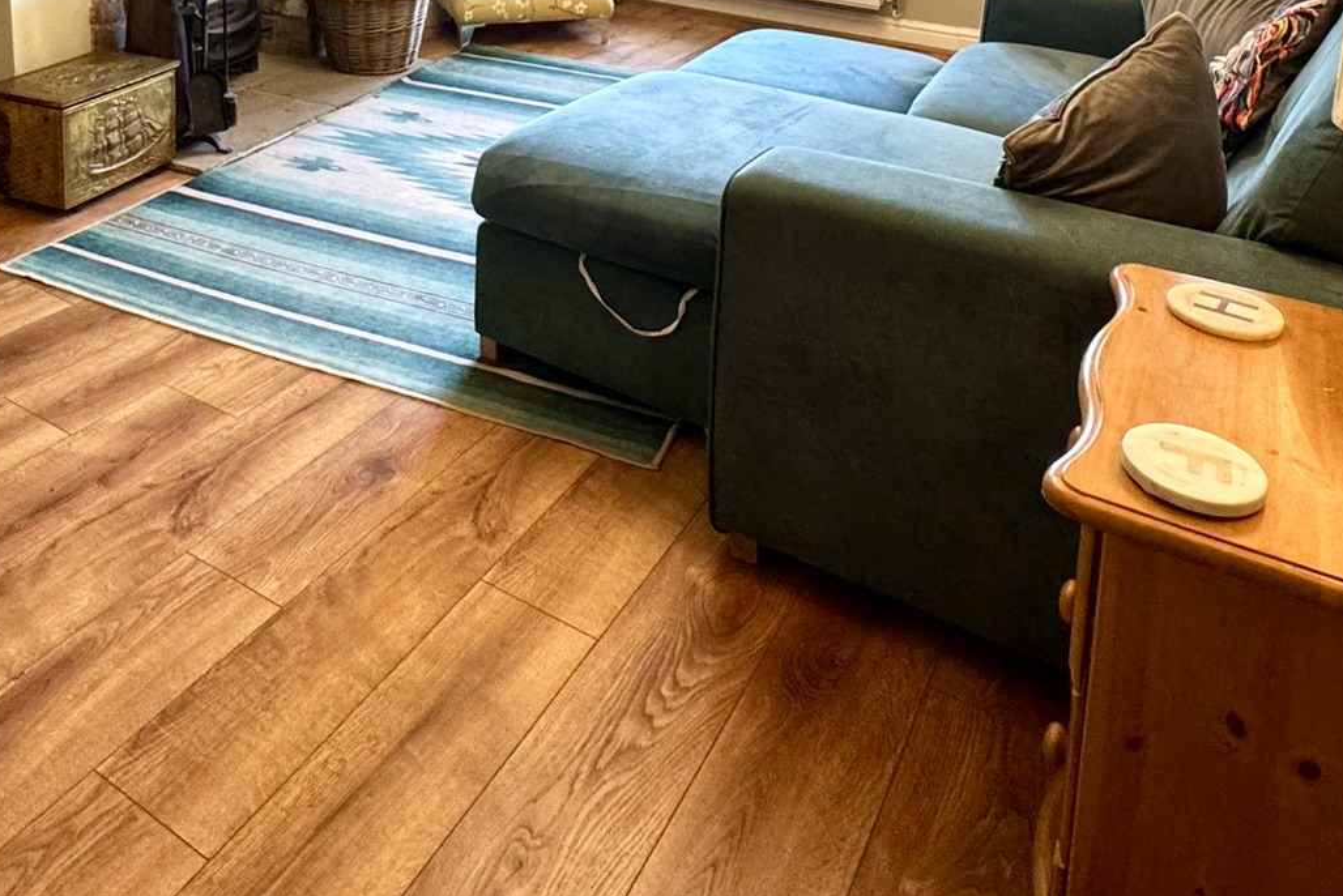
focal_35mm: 29
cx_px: 547
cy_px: -73
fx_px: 1082
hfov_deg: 63.2
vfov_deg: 38.0
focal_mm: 2.22
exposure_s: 1/50
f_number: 2.2
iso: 250
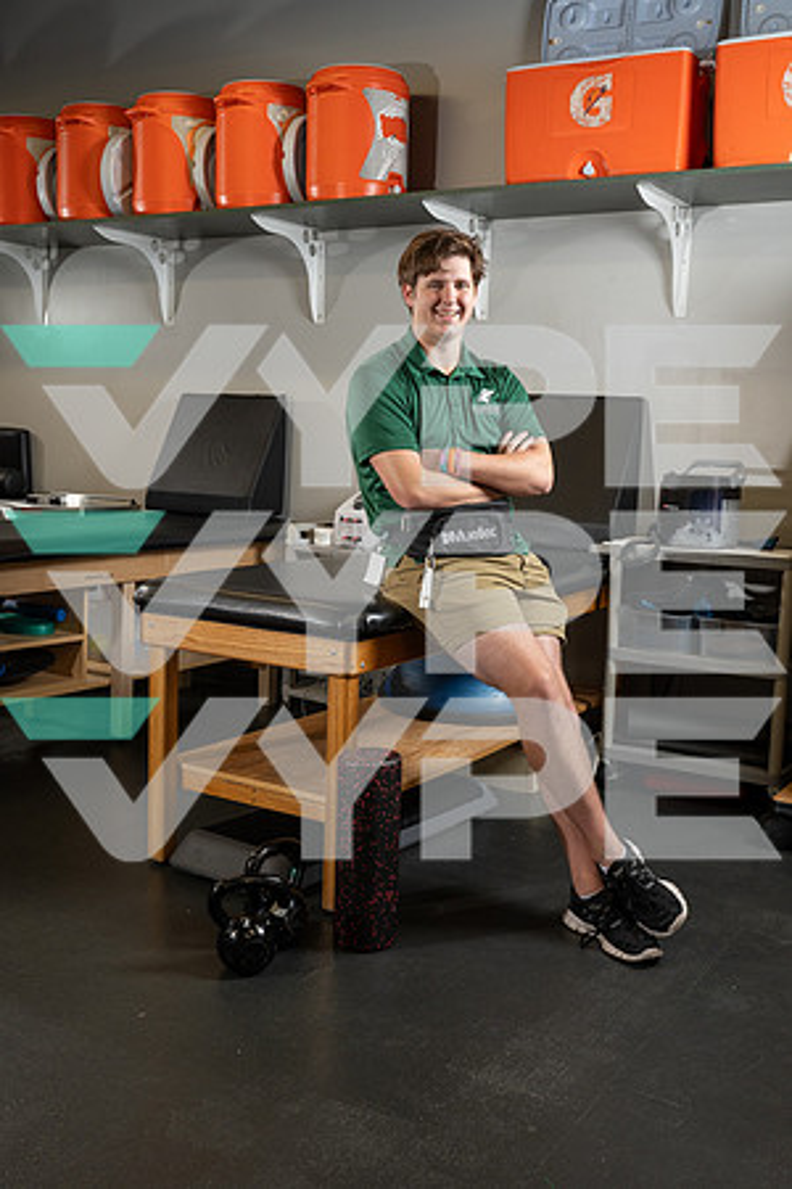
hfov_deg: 36.9
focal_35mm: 36
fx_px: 1188
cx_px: 396
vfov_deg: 53.1
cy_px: 594
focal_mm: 36
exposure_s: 1/250
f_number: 7.1
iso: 800
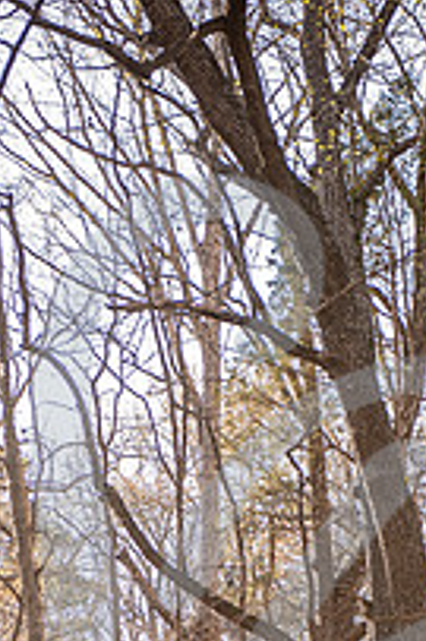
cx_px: 136
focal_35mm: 155
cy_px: 707
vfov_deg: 13.0
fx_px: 2756
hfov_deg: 8.8
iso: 100
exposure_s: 1/125
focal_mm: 70
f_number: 2.8
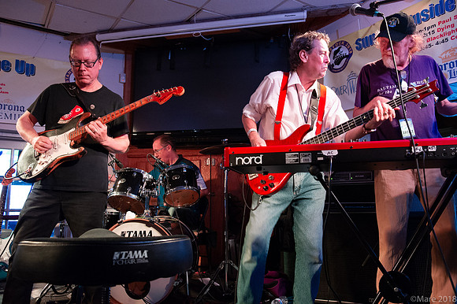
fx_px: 393
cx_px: 228
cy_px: 152
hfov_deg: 60.3
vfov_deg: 42.3
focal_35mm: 31
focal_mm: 31
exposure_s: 1/40
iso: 6400
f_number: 6.3
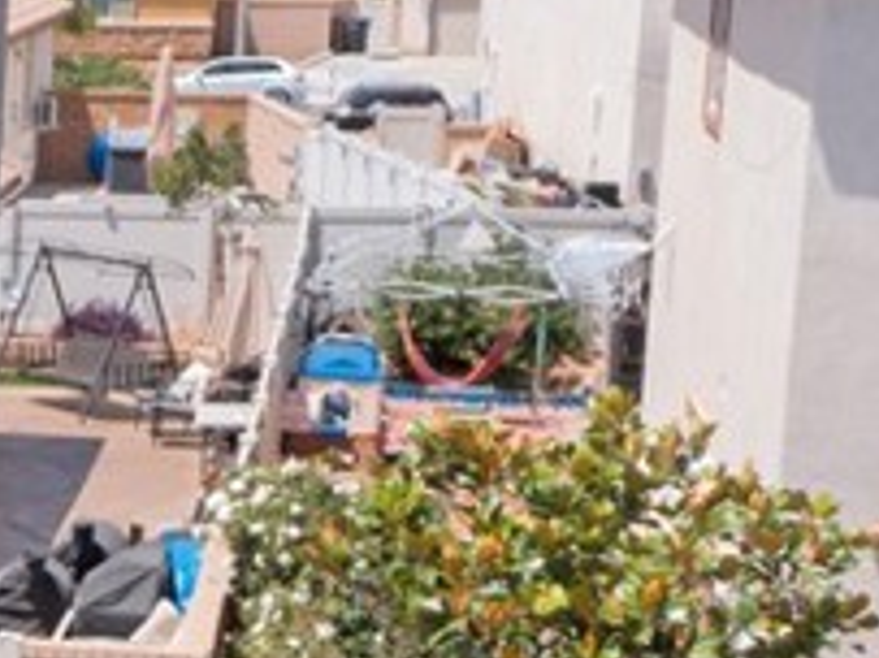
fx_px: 3451
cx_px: -1299
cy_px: 528
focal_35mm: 136
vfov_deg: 10.9
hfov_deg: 11.6
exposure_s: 1/400
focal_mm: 10.26
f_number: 5.6
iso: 100
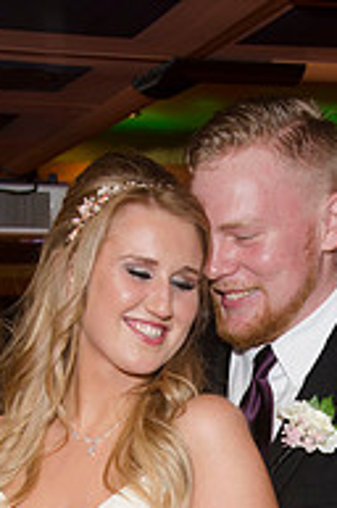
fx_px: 1578
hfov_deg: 12.2
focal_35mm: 112
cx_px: 247
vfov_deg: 17.8
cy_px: 529
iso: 400
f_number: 5.6
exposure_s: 1/60
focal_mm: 32
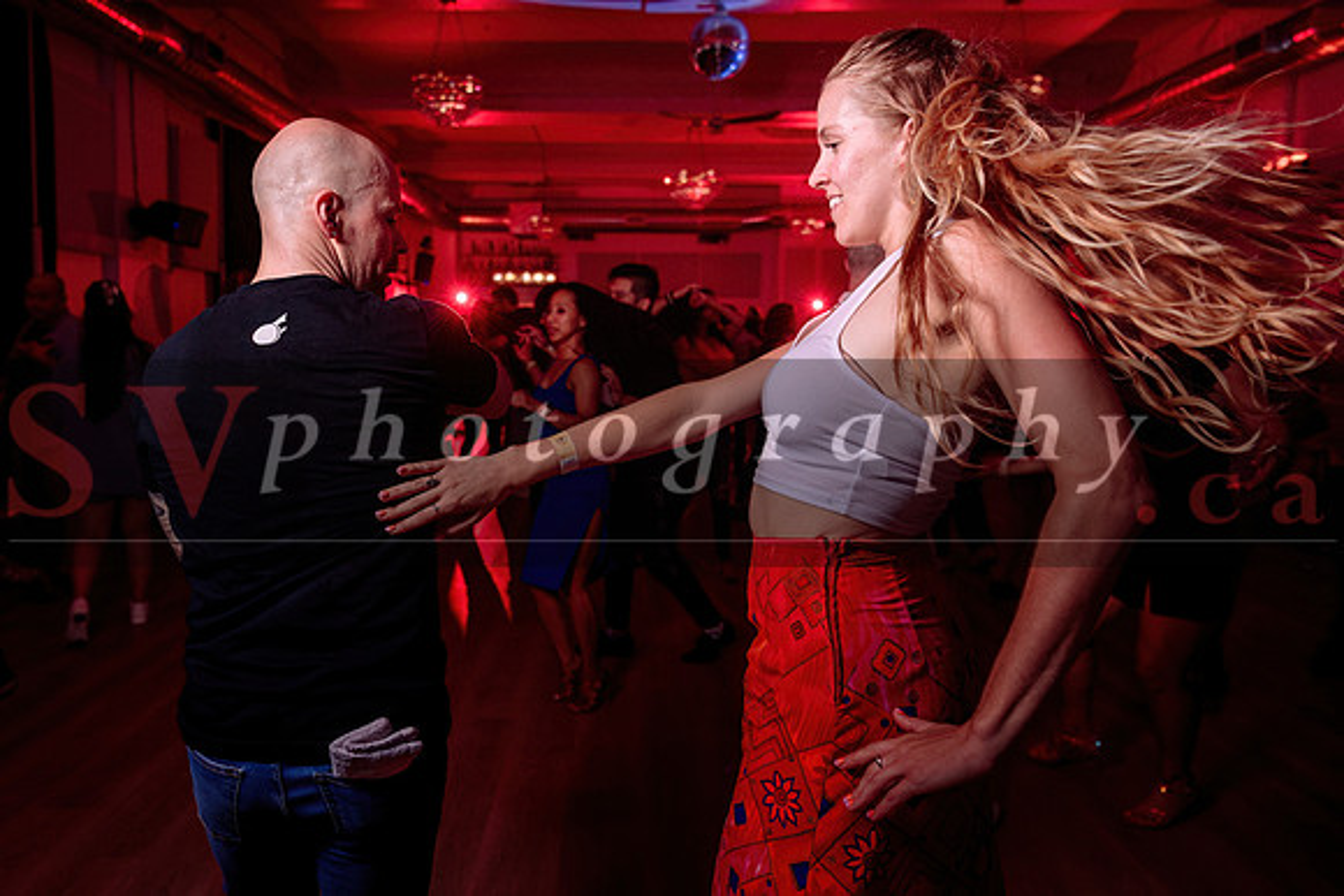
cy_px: 413
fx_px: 998
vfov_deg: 48.4
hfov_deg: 67.8
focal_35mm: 27
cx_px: 605
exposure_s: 1/60
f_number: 3.2
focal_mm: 24
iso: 800
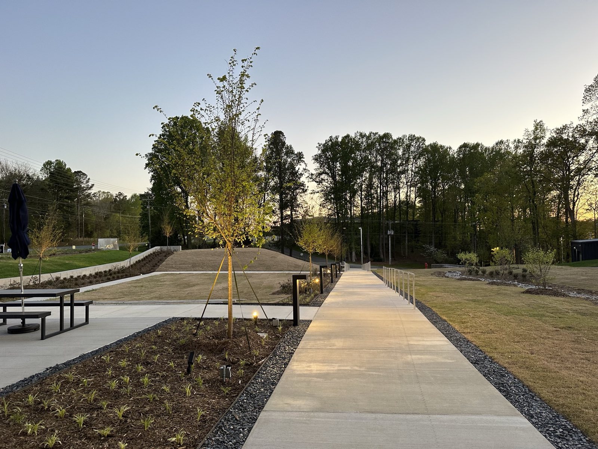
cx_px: 299
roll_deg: +1.5
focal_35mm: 24
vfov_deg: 56.8
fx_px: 415
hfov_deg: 71.6
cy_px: 224
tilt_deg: +0.3
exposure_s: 1/60
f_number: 1.78
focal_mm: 6.86
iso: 125
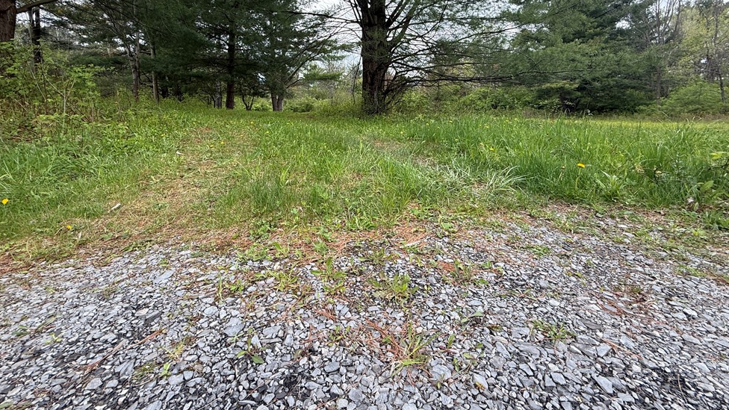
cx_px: 356
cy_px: 134
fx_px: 309
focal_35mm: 16
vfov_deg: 65.2
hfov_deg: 99.4
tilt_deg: -2.1
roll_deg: +0.2
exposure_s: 1/274
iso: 64
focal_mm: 2.22
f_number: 2.2
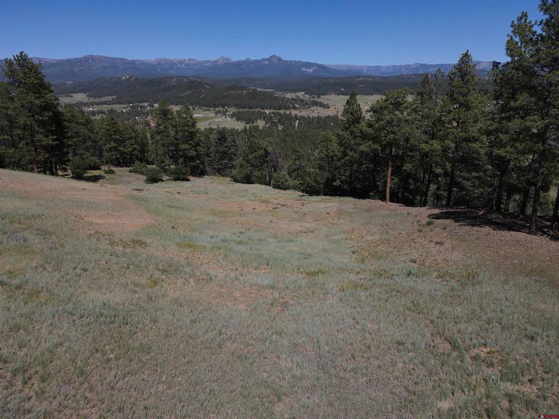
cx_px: 280
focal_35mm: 24
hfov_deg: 71.6
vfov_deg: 56.8
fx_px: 388
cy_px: 210
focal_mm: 4.5
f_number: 2.8
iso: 100
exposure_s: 1/1250
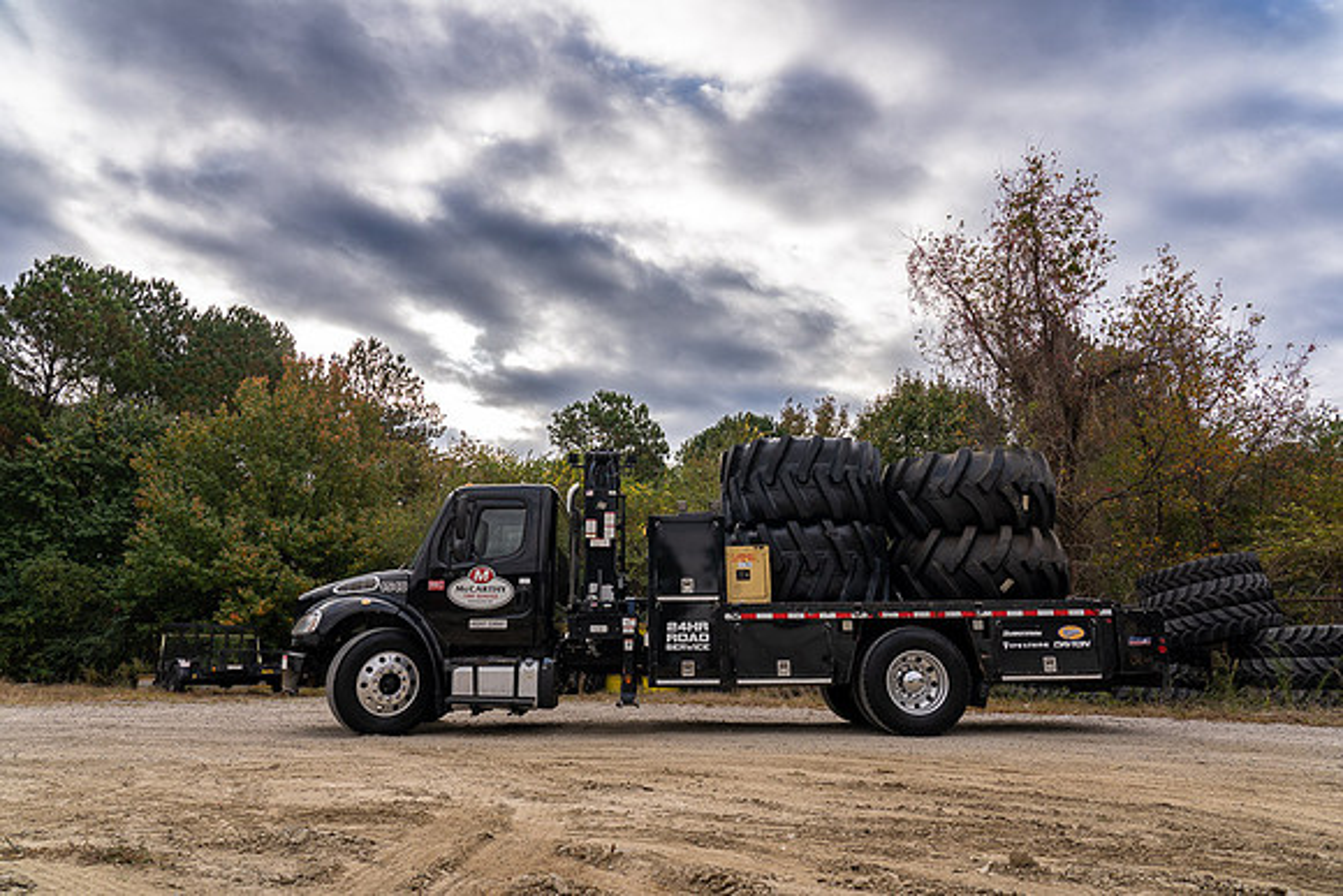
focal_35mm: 24
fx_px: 896
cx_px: 672
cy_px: 448
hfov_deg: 73.7
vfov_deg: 53.2
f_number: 7.1
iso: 100
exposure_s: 1/200
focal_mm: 24
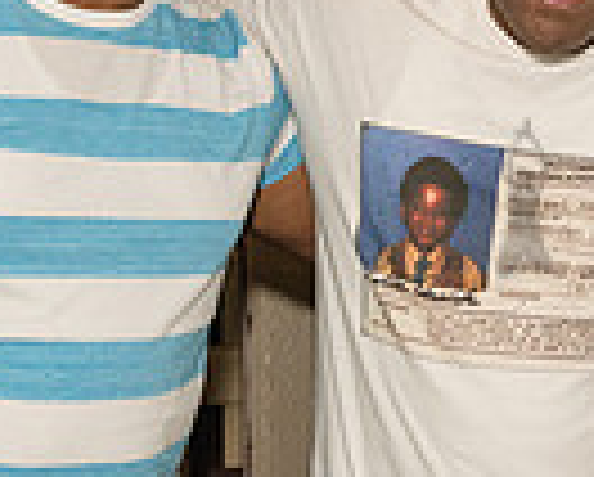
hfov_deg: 19.0
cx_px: 522
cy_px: 196
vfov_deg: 15.6
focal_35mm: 99
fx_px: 1743
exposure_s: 1/500
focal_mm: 24
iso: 2000
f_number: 4
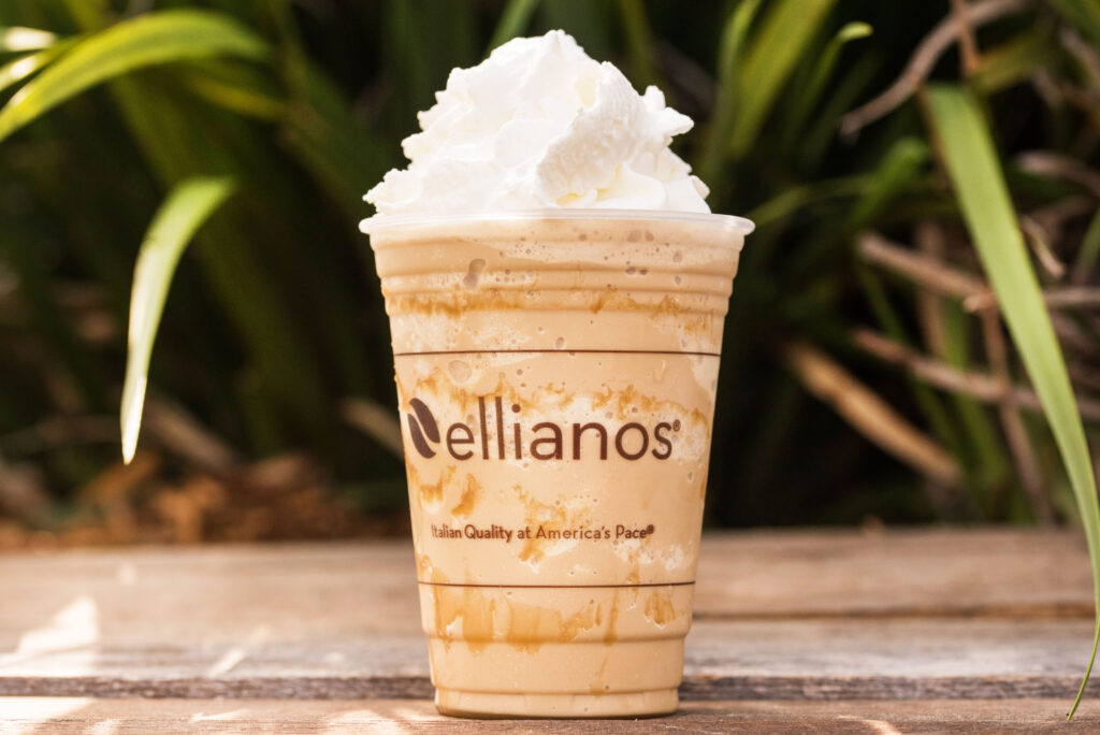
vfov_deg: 13.1
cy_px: 368
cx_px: 550
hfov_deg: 19.4
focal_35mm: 105
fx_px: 3210
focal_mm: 105
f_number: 8
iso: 1000
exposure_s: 1/800
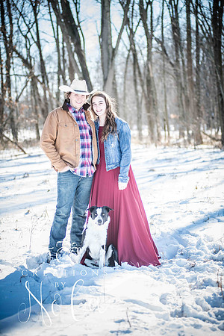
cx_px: 112
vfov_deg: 25.4
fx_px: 747
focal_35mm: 80
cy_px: 168
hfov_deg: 17.1
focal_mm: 80
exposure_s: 1/1600
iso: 400
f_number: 2.8
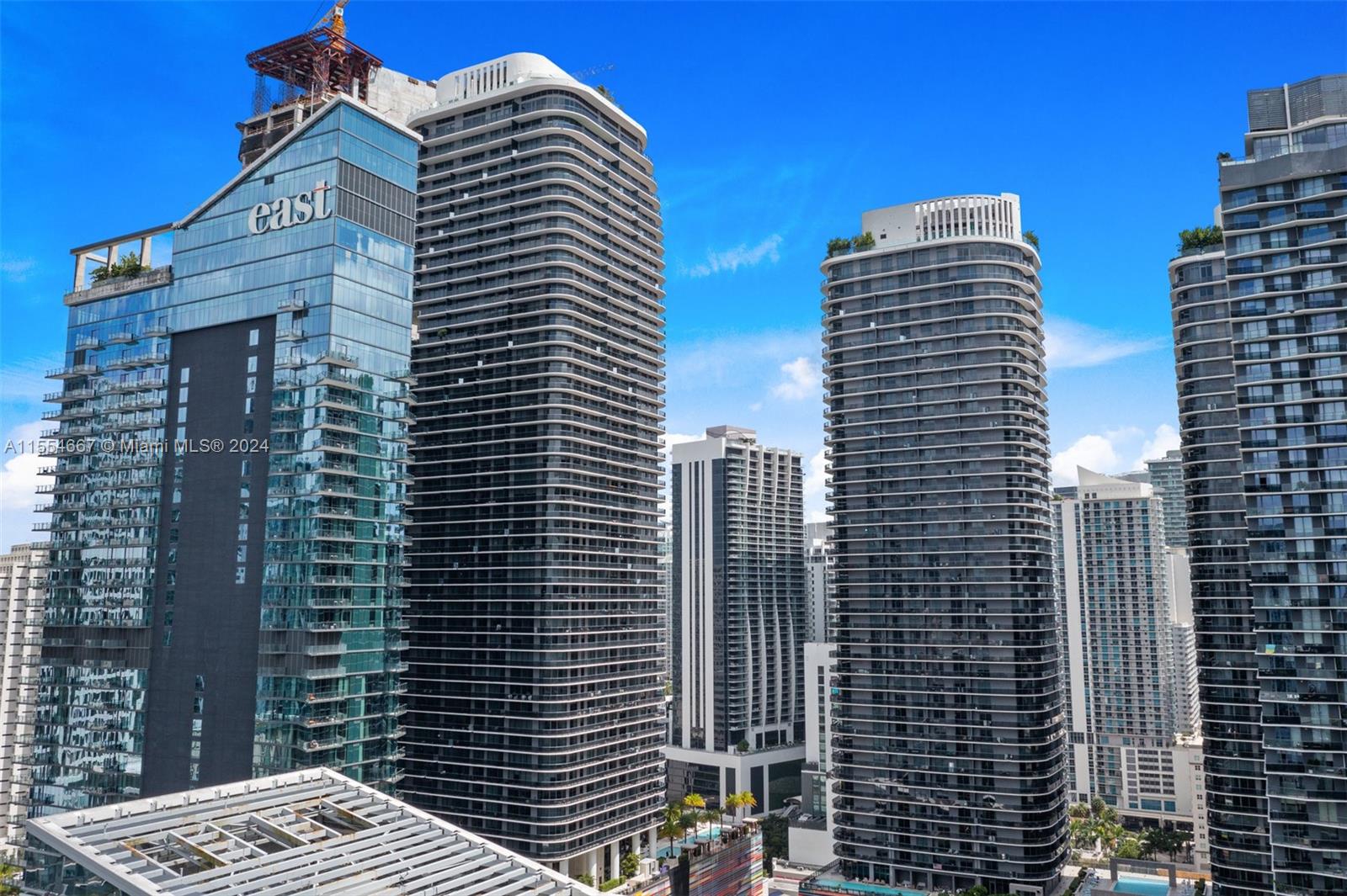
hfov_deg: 65.5
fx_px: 1047
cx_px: 674
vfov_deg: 46.4
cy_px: 448
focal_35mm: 28
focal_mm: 10.26
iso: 100
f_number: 5.6
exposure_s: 1/400
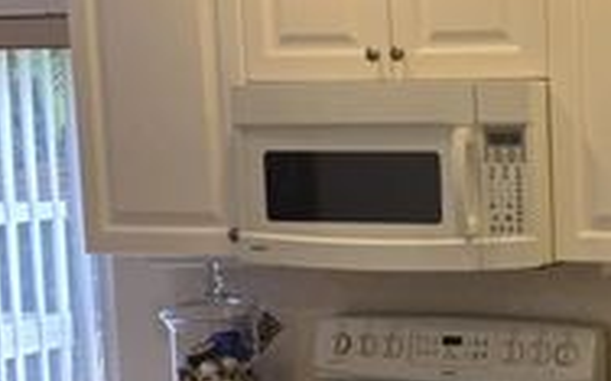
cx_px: 748
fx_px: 1380
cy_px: 254
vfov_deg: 15.7
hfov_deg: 22.8
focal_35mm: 83
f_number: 1.8
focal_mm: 5.4
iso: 32
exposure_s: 1/120
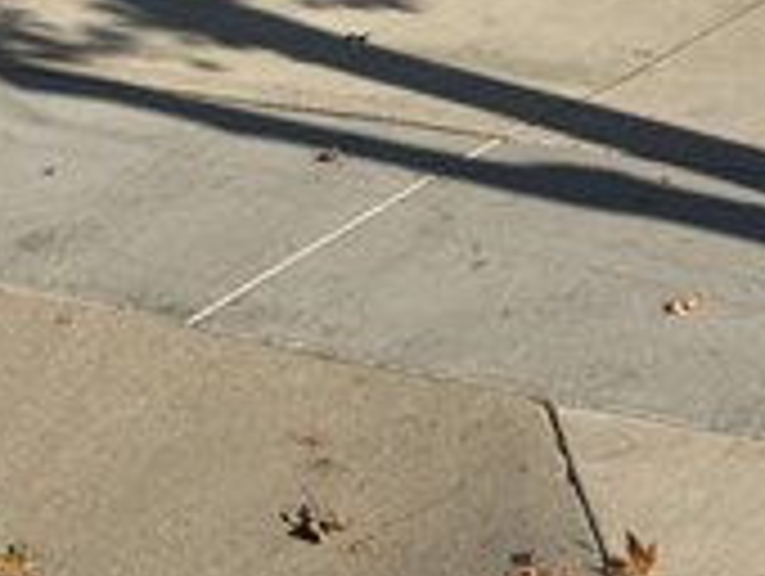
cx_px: 261
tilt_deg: -2.1
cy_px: -320
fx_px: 2412
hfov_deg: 18.0
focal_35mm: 109
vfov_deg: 12.8
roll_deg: -1.0
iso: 25
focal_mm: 4.15
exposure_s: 1/2564
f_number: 2.2
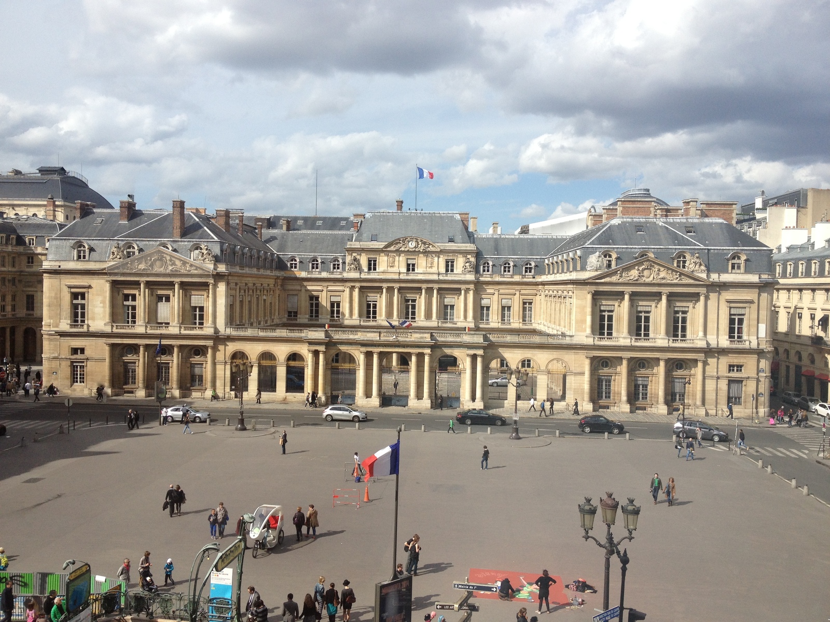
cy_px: 311
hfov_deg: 52.6
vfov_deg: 40.7
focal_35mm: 35
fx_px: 839
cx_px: 415
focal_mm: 4.28
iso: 50
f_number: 2.4
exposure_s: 1/1727
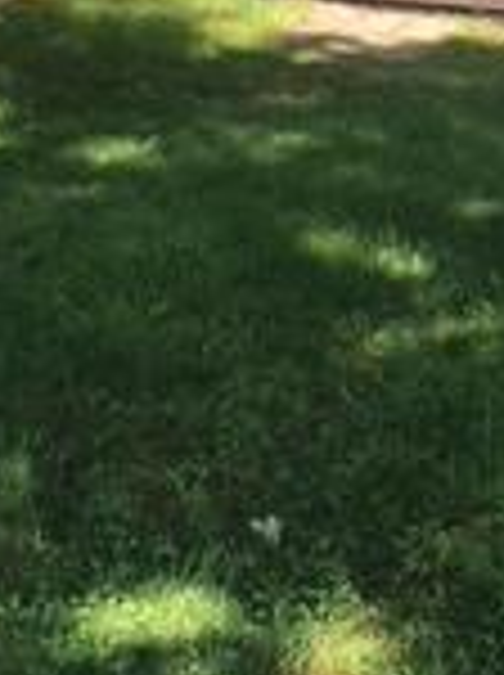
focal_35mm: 124
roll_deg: +1.2
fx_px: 2414
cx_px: 382
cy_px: -225
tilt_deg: -8.5
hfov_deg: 11.9
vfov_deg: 15.1
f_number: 2.2
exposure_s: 1/245
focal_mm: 4.15
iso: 25
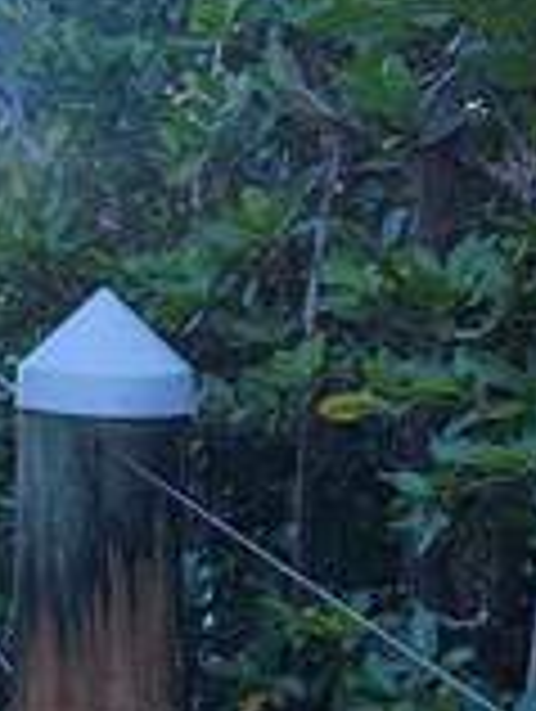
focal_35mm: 97
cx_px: -410
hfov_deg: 13.7
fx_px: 1997
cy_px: 162
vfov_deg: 20.0
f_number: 1.8
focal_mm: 6.7
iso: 16
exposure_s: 1/184
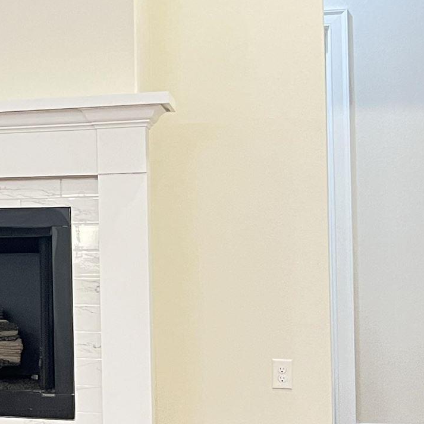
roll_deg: +0.1
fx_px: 1372
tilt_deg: +3.4
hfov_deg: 15.7
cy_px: 205
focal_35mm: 99
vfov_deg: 17.6
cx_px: -269
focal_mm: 5.7
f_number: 1.5
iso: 250
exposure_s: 1/60
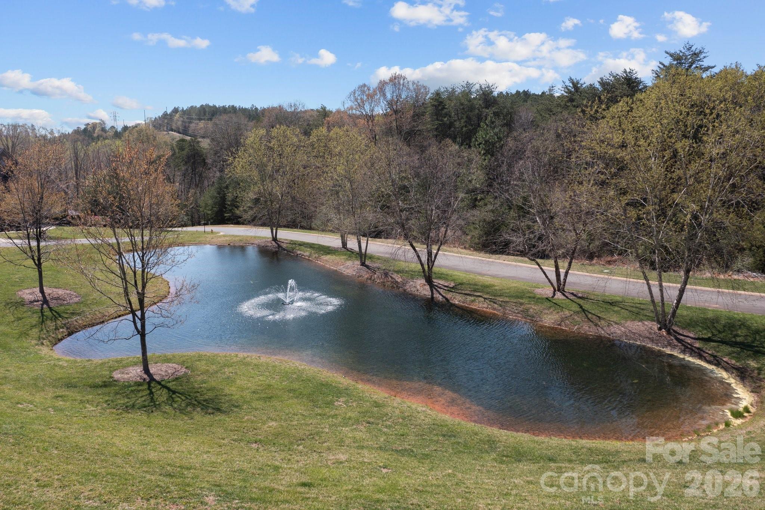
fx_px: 595
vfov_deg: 46.4
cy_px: 255
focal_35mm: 28
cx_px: 382
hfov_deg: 65.5
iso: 100
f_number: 4.5
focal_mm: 10.26
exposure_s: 1/640
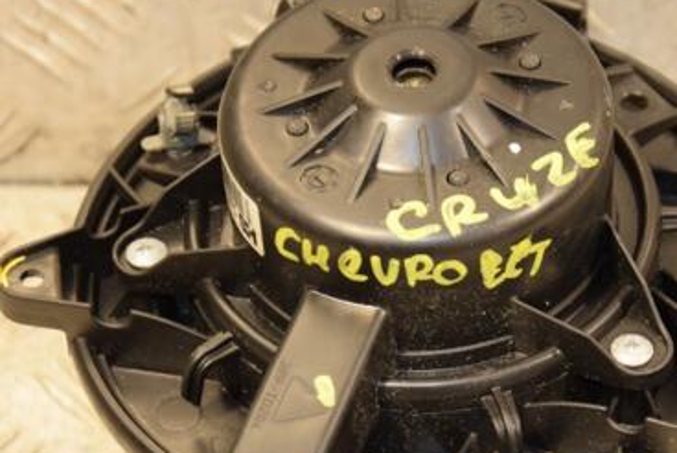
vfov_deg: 8.0
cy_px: 258
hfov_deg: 12.0
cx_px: 464
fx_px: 3218
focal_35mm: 171
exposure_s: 1/80
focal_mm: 70
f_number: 5.3
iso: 800
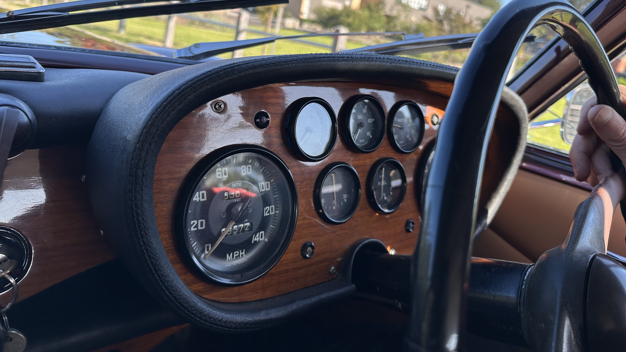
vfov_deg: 42.2
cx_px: 321
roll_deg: -10.2
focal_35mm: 27
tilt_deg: -8.3
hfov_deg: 69.9
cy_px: 113
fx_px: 448
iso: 80
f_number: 1.78
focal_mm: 6.86
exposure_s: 1/773
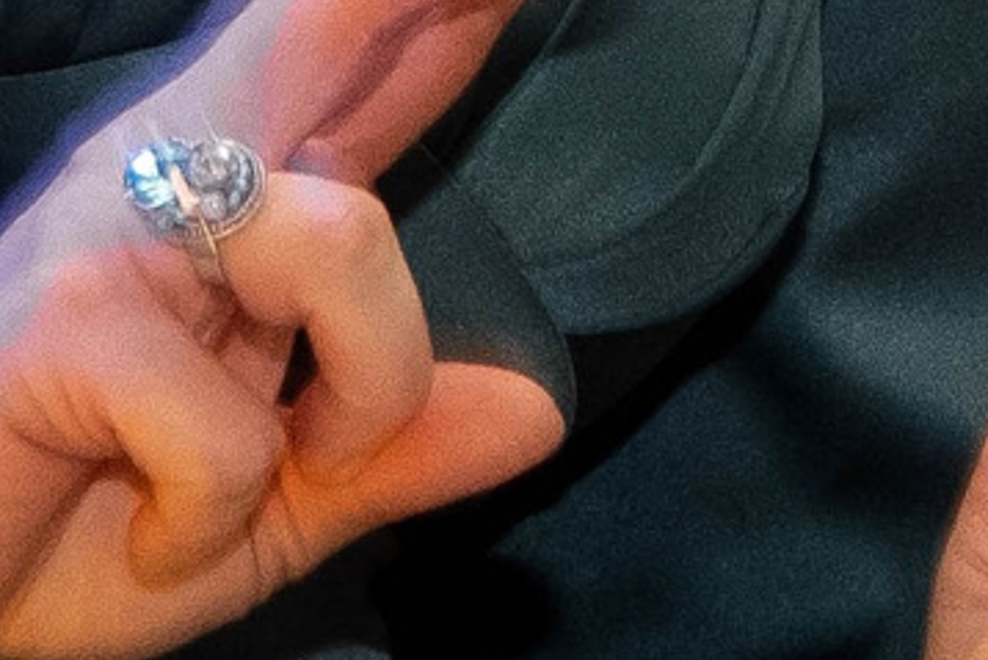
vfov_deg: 2.9
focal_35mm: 466
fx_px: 12794
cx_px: 1021
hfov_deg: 4.4
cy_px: -601
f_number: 3.6
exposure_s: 1/125
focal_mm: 31.5
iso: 800
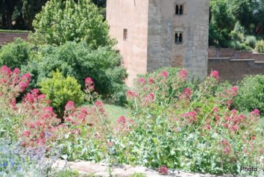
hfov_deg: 30.4
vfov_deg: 20.7
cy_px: 55
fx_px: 482
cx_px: 169
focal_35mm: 66
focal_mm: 31
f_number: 6.3
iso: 100
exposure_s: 1/160
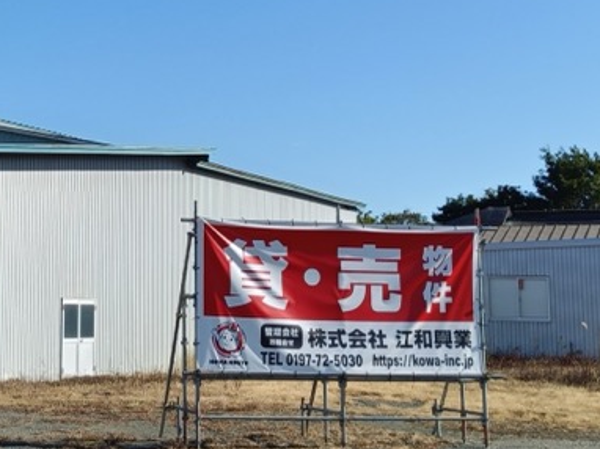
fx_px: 1316
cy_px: 89
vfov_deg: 19.2
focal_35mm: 76
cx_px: 41
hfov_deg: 24.8
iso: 50
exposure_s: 1/739
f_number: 1.7
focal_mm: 4.7
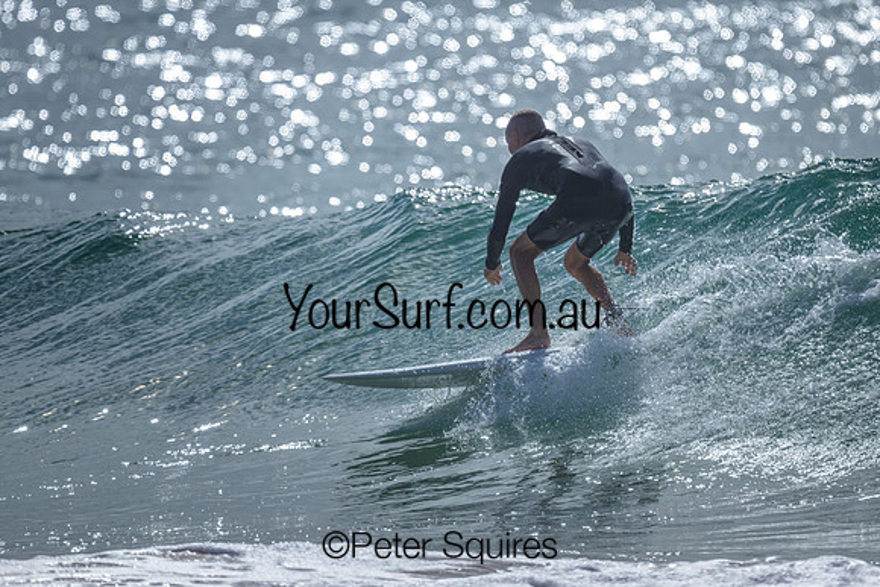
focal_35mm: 1099
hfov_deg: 1.9
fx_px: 26870
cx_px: 560
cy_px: 197
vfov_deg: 1.3
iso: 72
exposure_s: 1/2000
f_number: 6.3
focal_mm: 800
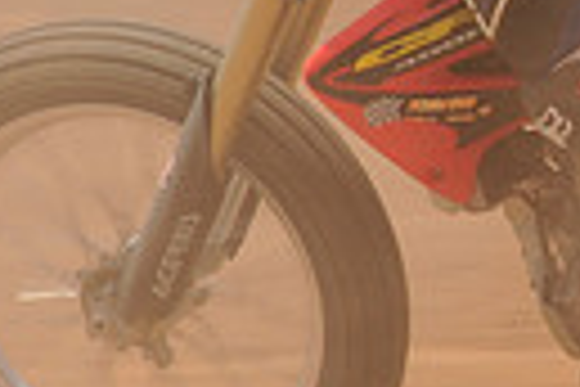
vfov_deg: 1.5
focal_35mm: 900
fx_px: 14499
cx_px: 881
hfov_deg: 2.3
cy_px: 14
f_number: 11
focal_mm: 200
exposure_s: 1/400
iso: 200
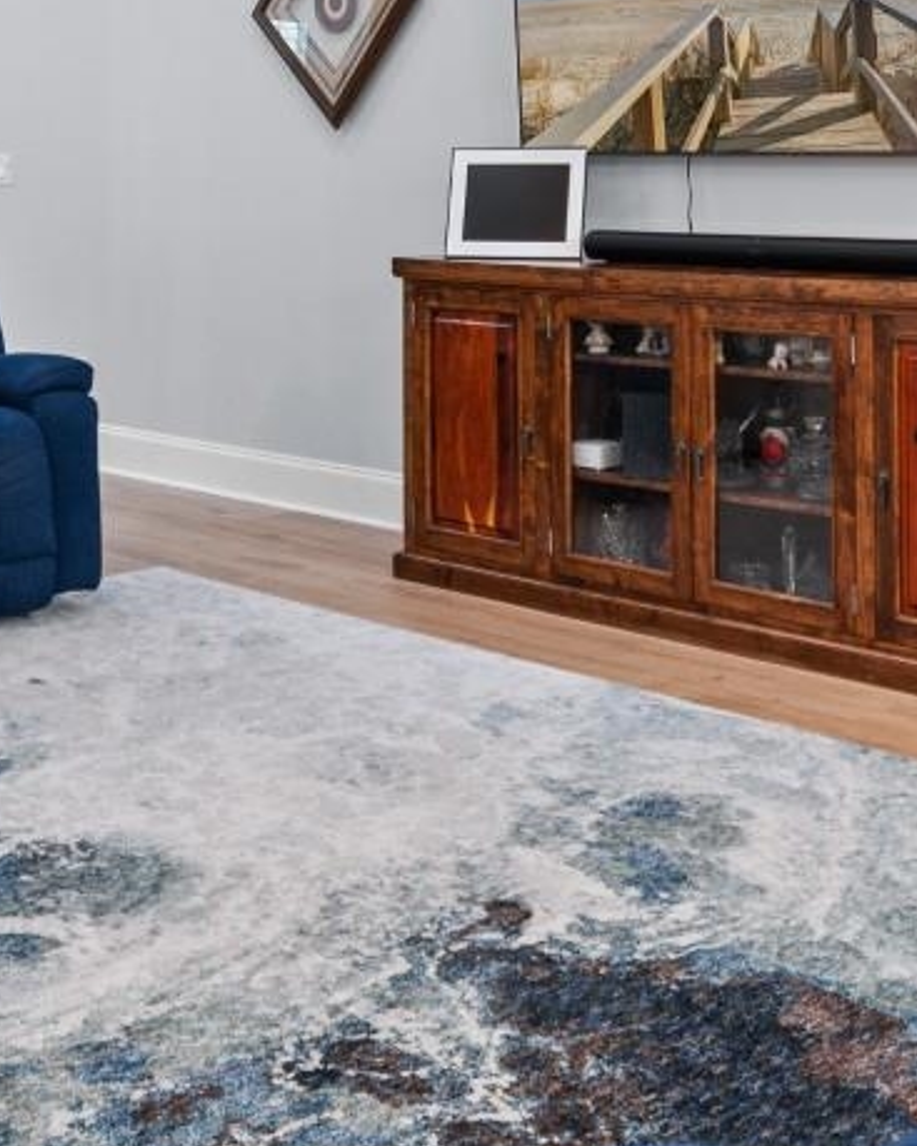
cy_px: 127
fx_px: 1799
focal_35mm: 53
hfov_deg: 28.6
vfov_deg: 33.6
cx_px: 385
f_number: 4.8
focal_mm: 11
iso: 100
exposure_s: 1/5
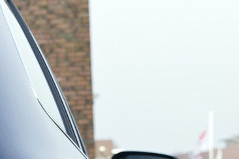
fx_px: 1394
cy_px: 208
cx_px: 6
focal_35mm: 210
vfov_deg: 6.5
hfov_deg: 9.7
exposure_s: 1/250
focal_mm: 50
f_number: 10
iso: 400
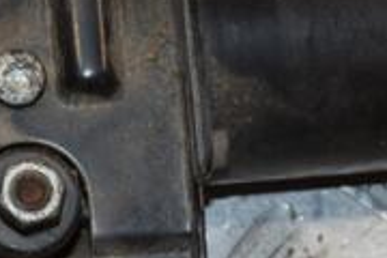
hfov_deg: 8.2
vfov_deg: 5.5
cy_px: 73
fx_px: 2687
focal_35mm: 250
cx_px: 140
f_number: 8
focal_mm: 50
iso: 800
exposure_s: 1/200
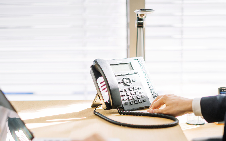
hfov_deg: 30.2
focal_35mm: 68
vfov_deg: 19.1
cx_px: 102
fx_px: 419
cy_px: 97
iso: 250
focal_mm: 50
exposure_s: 1/320
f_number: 2
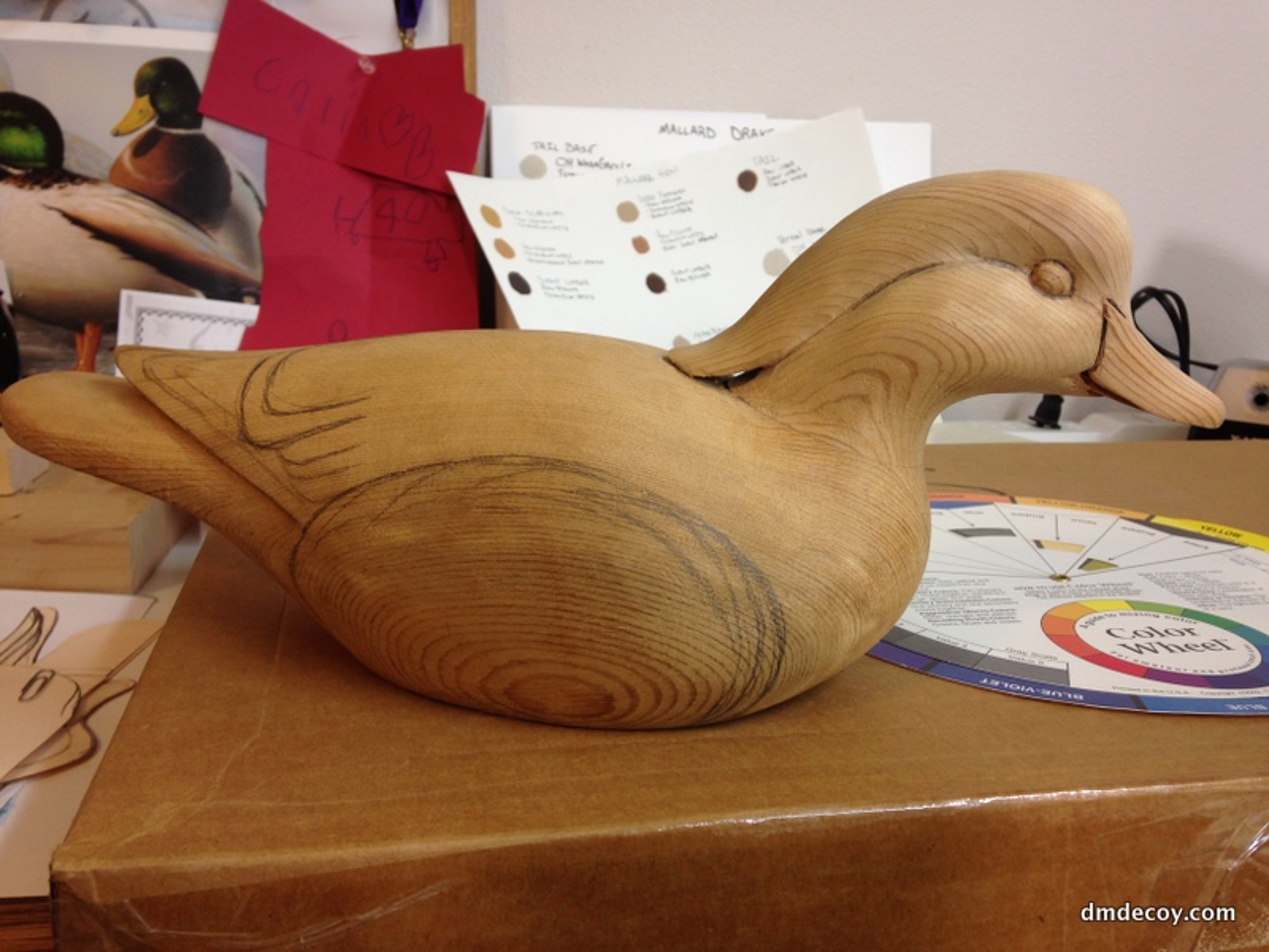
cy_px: 476
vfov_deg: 42.9
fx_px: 1210
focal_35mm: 33
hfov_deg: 55.4
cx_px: 634
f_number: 2.4
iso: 50
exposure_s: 1/24
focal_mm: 4.12
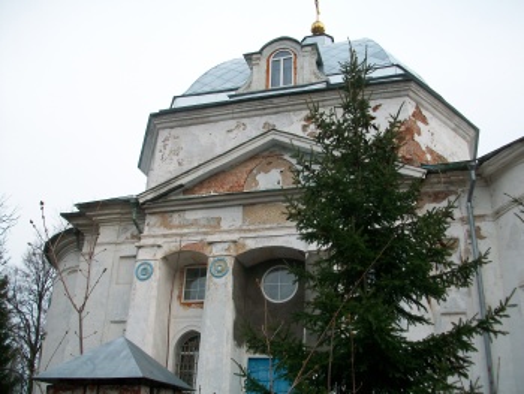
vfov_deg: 41.8
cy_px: 197
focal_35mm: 34
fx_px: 515
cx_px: 262
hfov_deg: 53.9
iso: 80
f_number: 2.8
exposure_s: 1/160
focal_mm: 5.7
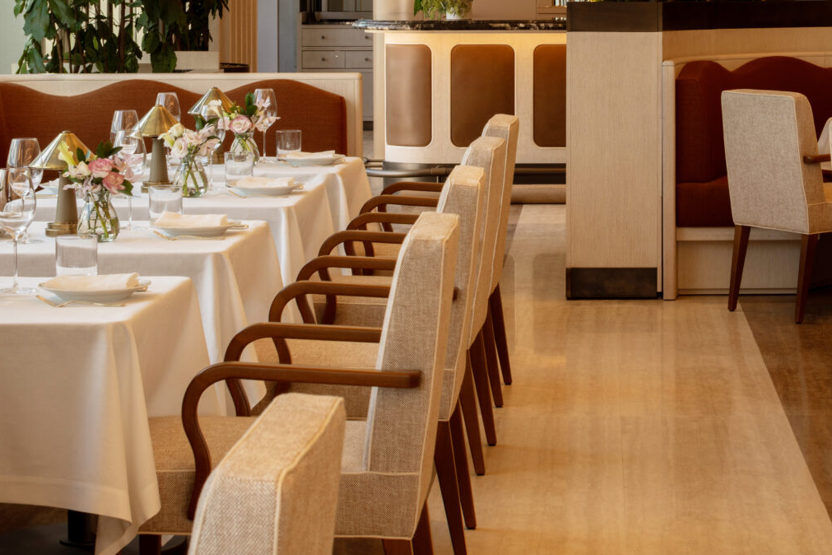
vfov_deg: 11.8
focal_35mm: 114
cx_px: 379
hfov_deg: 17.9
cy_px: -42
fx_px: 2634
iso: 100
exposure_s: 1/8
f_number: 10
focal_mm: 45
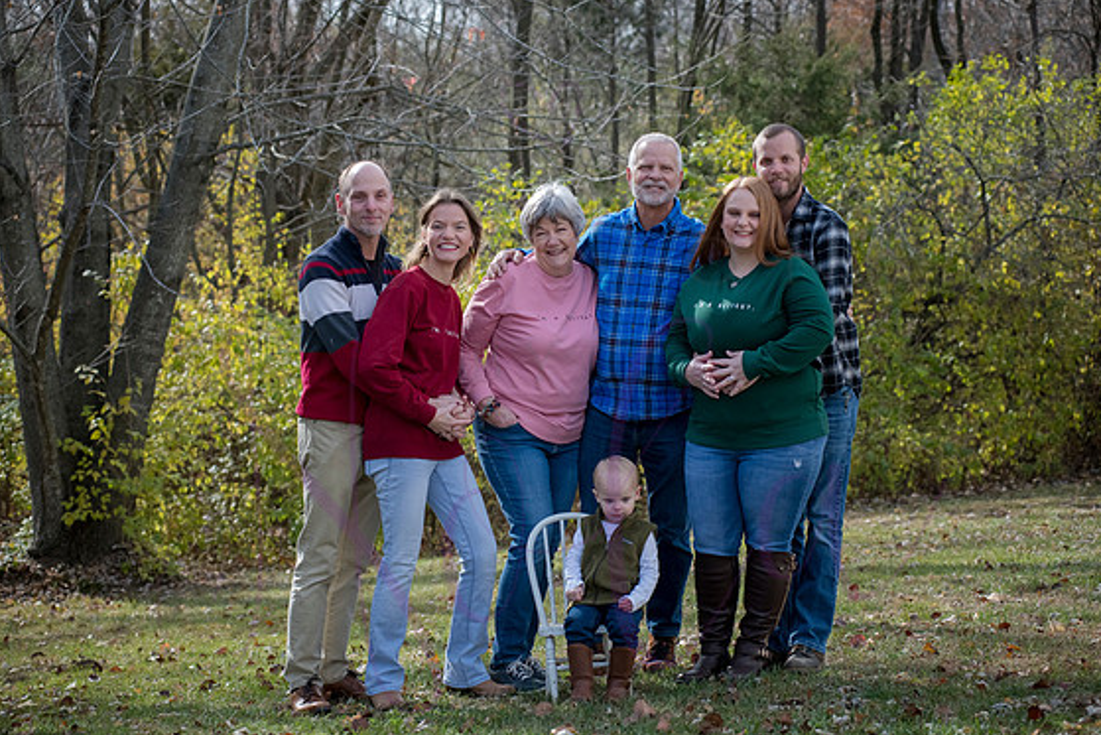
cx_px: 551
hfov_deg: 24.5
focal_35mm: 83
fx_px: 2539
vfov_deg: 16.5
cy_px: 358
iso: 400
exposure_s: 1/800
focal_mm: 80
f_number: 5
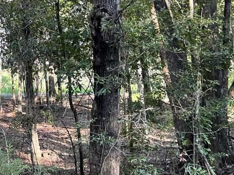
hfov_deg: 21.6
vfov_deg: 18.1
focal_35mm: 81
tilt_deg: +6.9
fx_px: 548
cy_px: 49
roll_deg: +1.7
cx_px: -74
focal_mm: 5.1
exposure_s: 1/121
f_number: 1.6
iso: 50
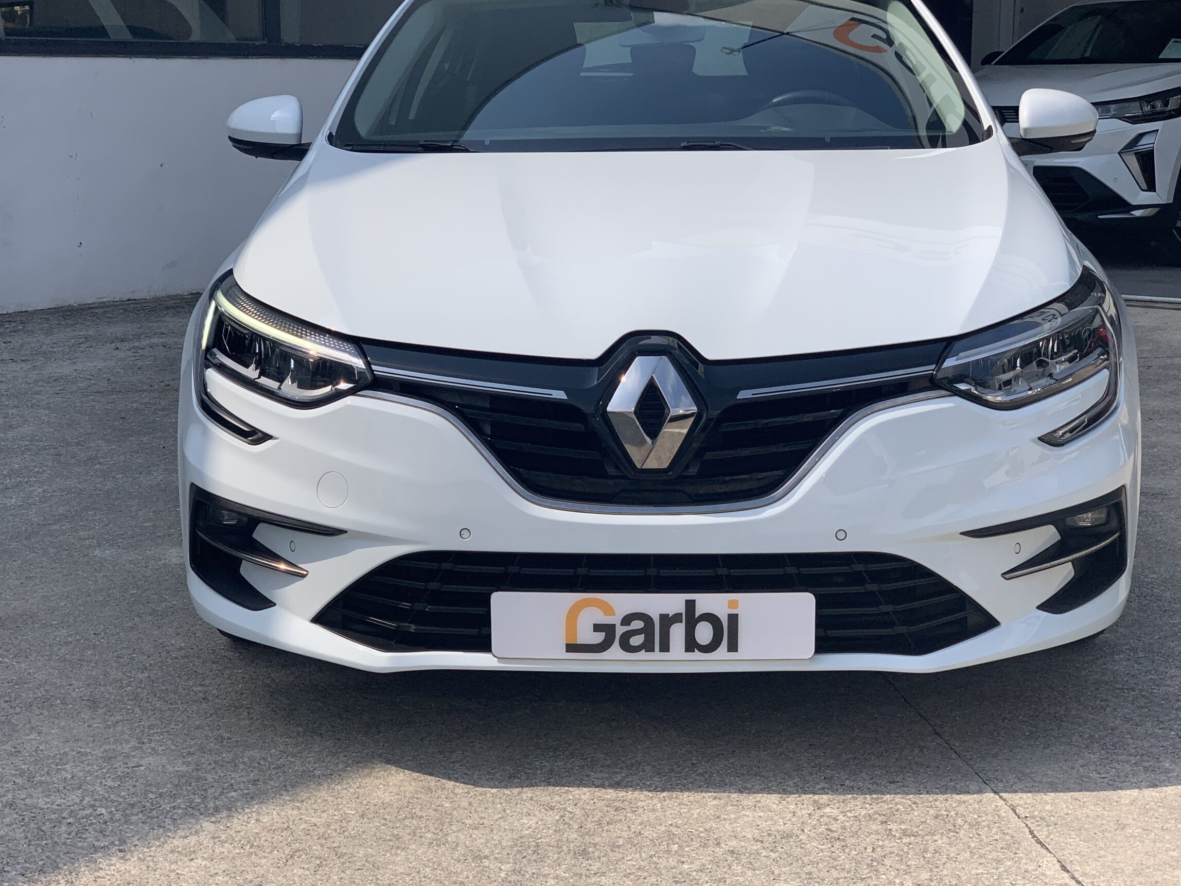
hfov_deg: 33.2
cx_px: 613
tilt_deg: -7.6
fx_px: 1979
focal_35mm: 58
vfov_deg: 25.2
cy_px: 401
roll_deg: -0.6
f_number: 2.4
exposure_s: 1/2179
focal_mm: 6
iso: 16
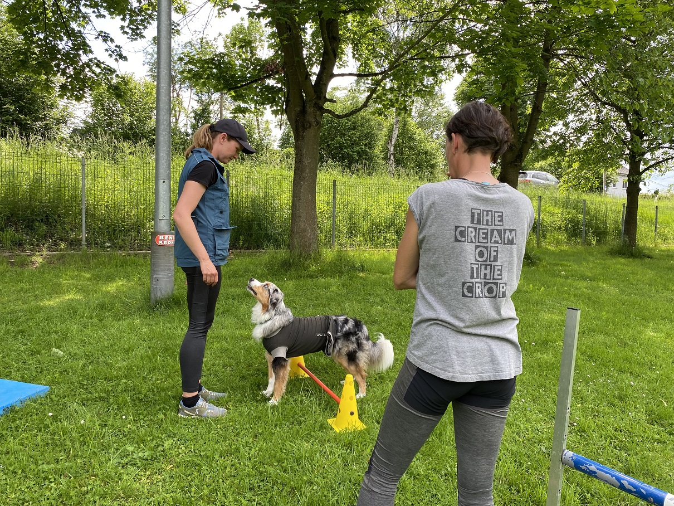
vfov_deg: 53.1
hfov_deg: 67.3
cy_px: 253
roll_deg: -0.6
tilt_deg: +2.4
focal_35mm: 26
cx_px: 337
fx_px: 506
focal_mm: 4.25
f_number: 1.8
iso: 32
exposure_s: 1/330
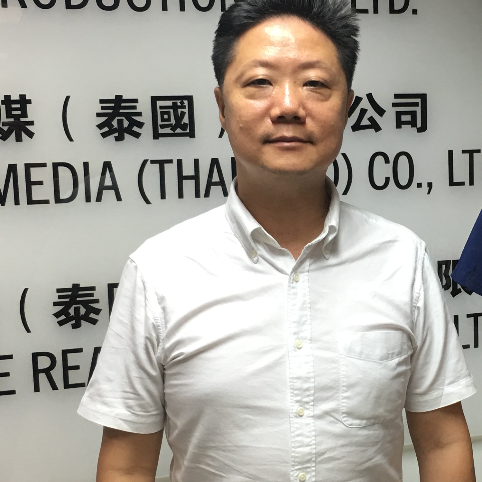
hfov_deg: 24.6
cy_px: 279
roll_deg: +1.6
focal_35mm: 69
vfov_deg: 25.0
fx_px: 1087
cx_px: 392
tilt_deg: -6.8
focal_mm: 4.15
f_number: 2.2
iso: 50
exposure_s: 1/17
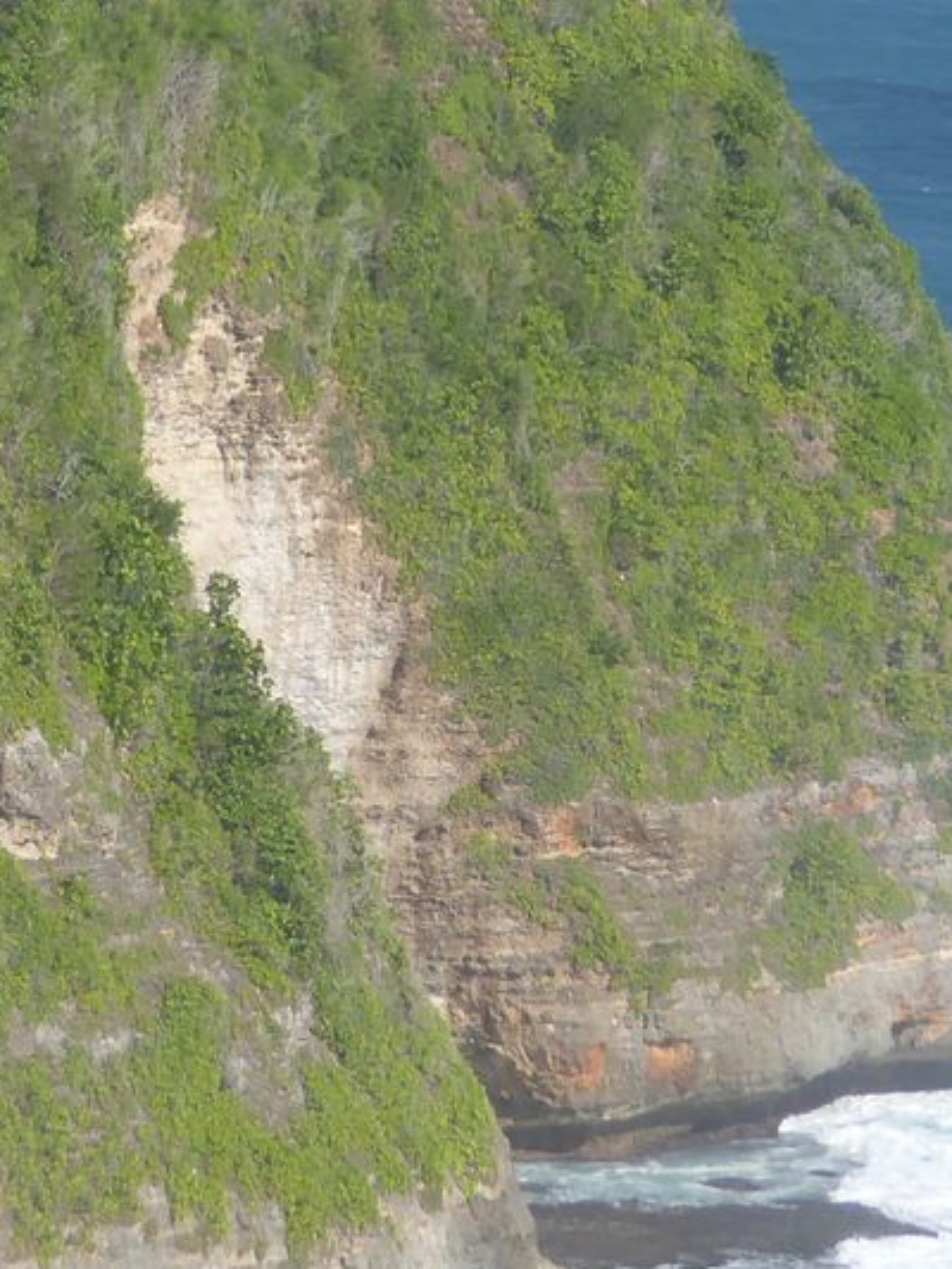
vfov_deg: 8.3
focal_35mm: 237
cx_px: 383
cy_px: 250
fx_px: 8687
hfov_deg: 6.3
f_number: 4.6
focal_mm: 13.2
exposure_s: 1/500
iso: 80
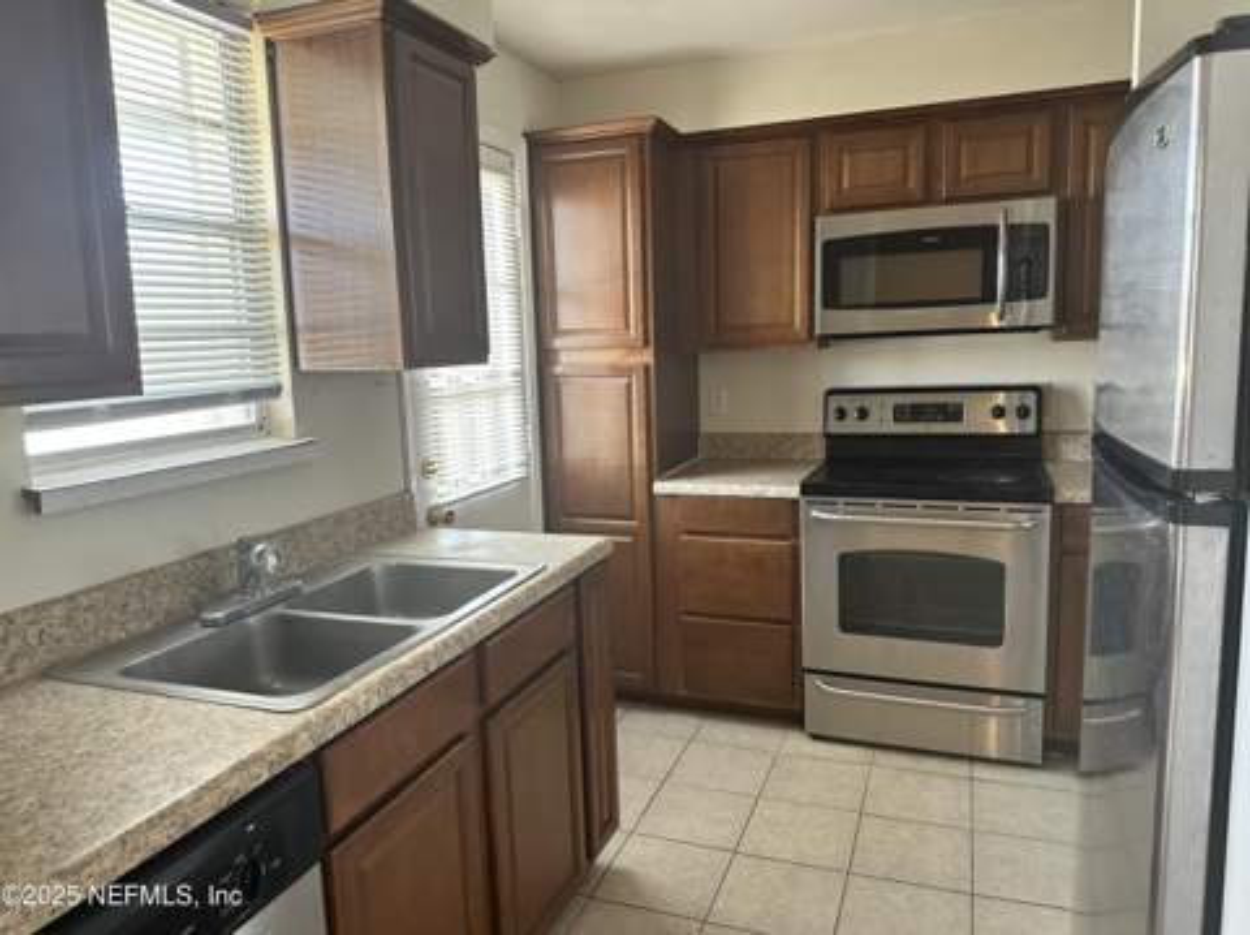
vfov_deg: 56.7
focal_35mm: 24
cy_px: 468
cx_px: 625
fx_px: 866
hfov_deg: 71.7
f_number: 1.78
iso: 125
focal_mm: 6.86
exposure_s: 1/60
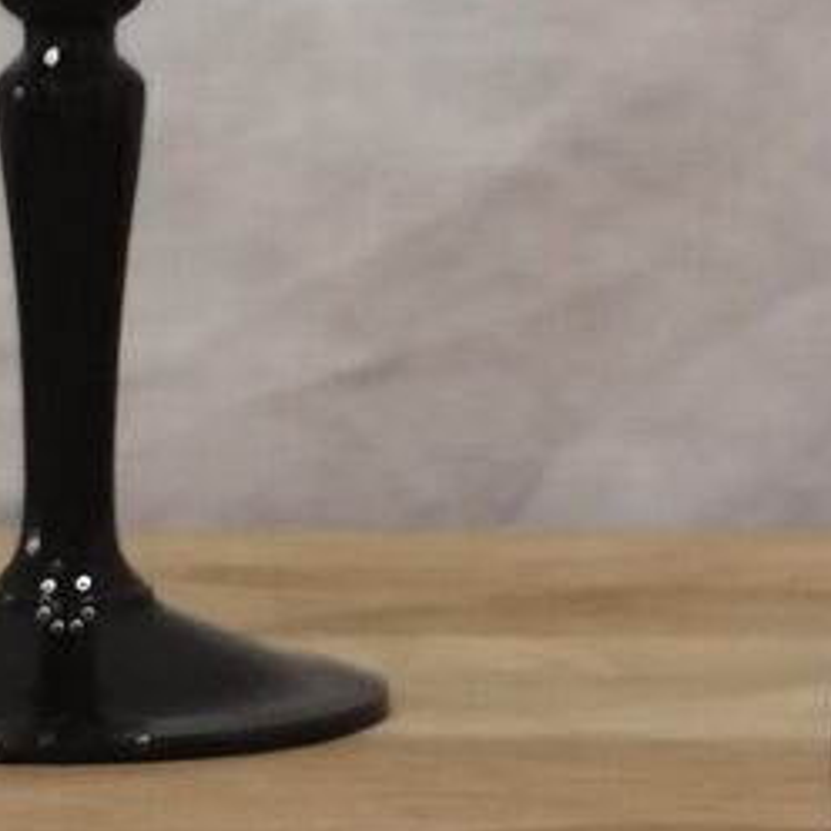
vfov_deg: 6.8
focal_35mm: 257
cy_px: 57
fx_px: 6980
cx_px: 489
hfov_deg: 6.8
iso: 100
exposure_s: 1/50
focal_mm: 6.71
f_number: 1.9
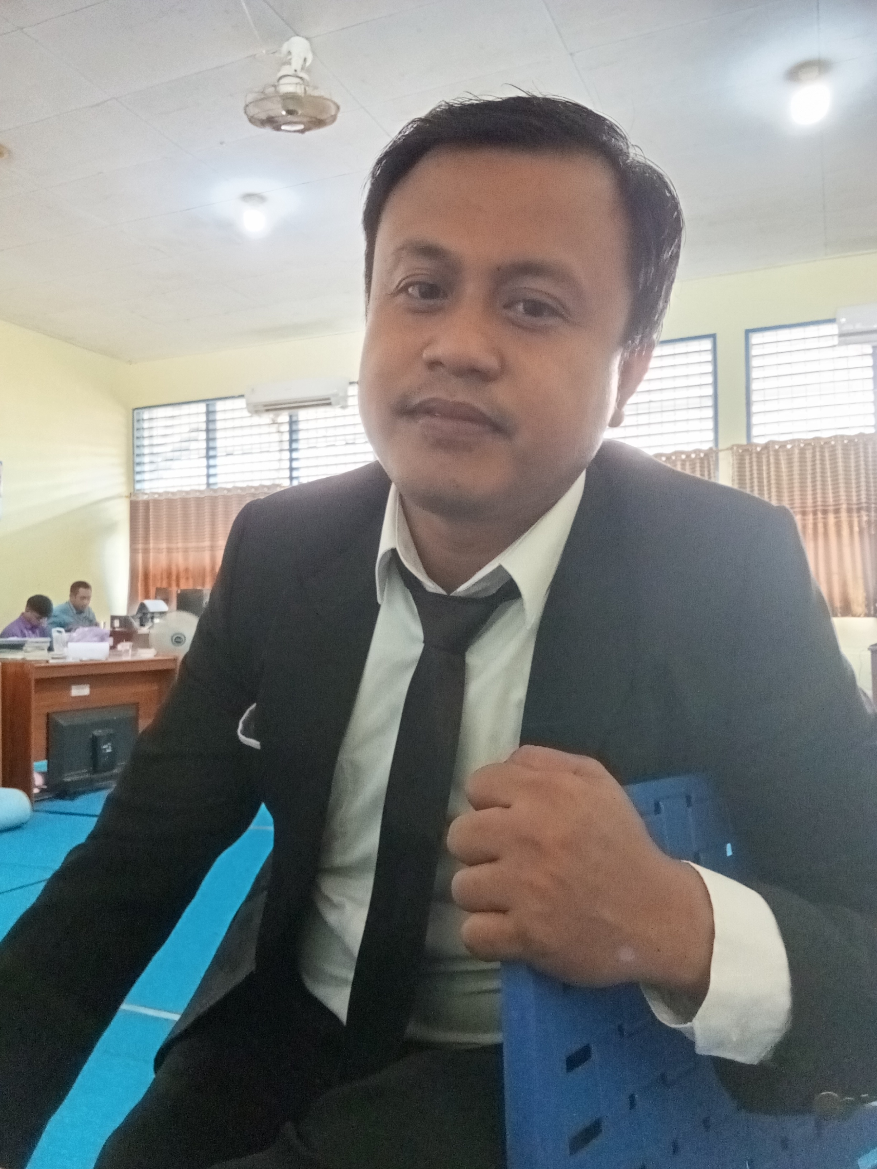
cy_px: 584
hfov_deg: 53.1
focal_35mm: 26
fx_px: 878
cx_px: 438
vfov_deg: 67.3
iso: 489
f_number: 2.05
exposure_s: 1/25
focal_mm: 2.79
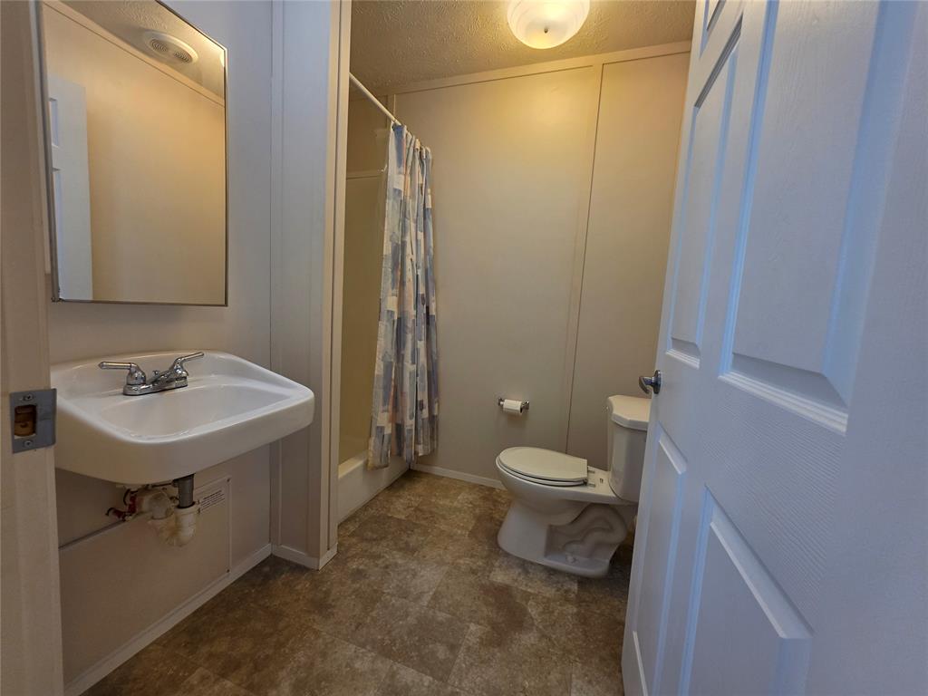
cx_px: 464
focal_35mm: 13
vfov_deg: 89.9
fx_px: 349
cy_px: 348
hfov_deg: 106.2
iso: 100
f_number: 1.9
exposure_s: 1/120
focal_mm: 2.2
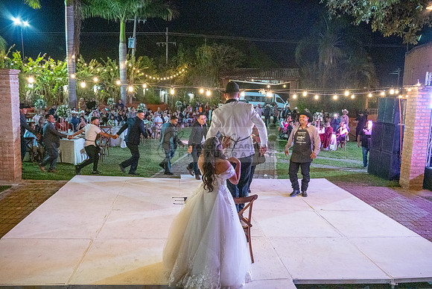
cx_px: 216
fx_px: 336
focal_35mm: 28
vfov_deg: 46.4
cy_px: 144
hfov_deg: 65.5
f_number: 5
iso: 4000
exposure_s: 1/80
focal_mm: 28
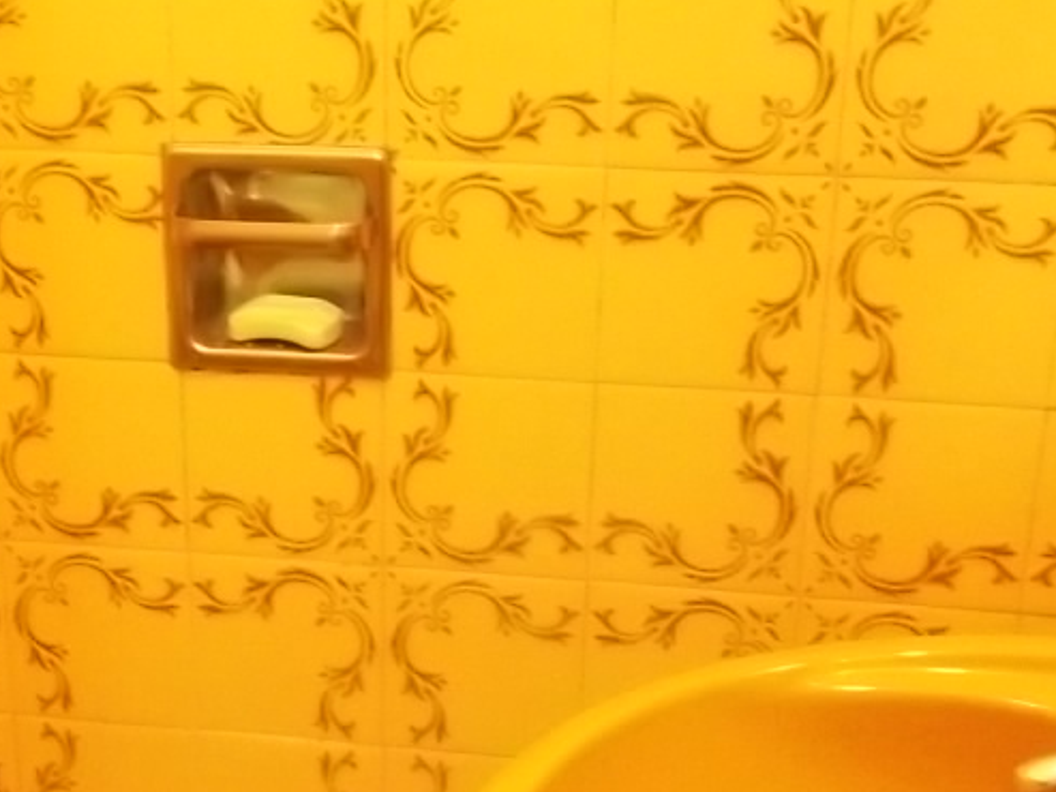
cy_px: 880
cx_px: 139
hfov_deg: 23.0
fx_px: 2533
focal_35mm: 83
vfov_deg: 17.2
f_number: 2.9
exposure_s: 1/8
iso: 320
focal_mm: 5.7
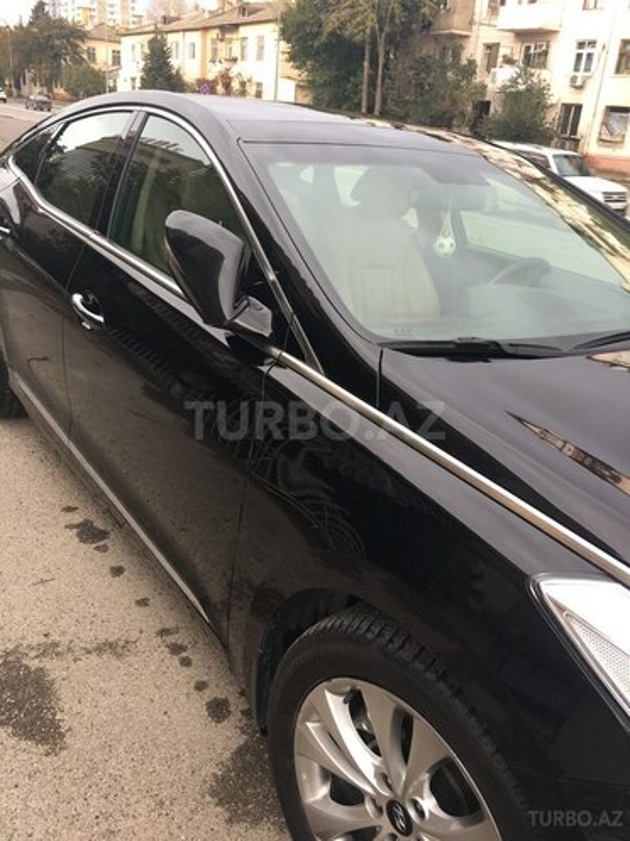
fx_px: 704
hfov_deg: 48.2
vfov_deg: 61.7
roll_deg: -2.9
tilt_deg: -22.9
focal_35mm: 29
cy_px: 420
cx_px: 315
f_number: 2.2
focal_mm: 4.15
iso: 25
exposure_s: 1/100
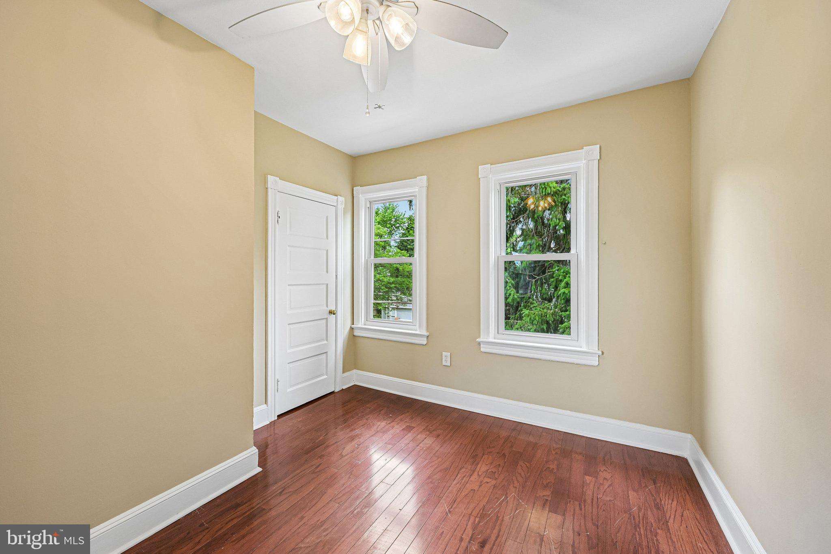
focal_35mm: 14
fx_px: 323
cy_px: 277
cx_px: 416
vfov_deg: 81.2
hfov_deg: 104.3
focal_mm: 14
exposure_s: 1/15
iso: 320
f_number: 8
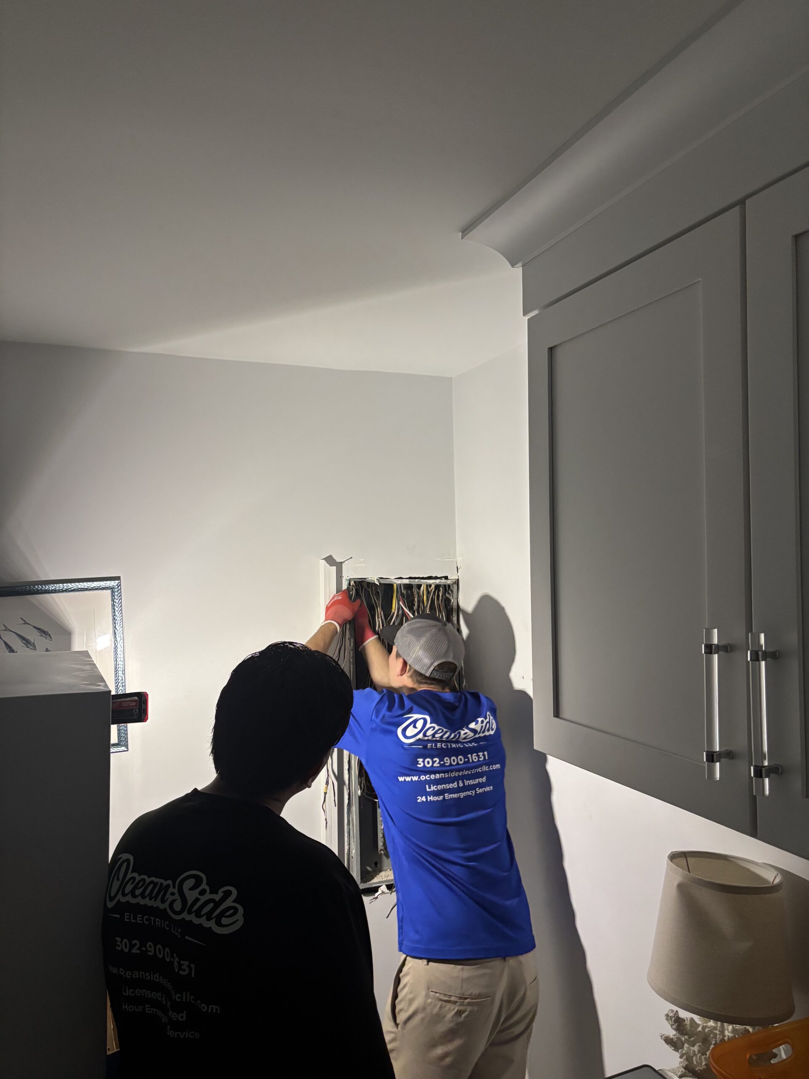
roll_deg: -0.1
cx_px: 404
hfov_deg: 53.1
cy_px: 540
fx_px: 810
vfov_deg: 67.3
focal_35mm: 26
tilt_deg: +1.5
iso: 320
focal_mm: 5.96
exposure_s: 1/60
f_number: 1.6
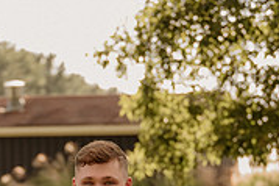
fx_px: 1556
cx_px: 97
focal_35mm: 201
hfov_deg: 10.2
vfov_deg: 6.7
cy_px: 254
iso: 250
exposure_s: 1/640
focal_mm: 60
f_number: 2.8
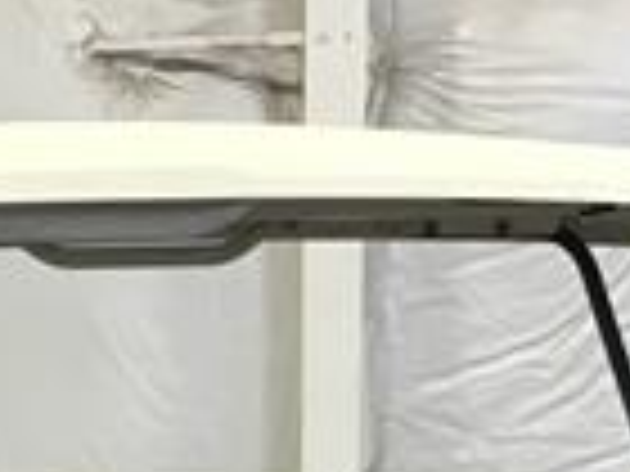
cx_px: 261
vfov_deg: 9.9
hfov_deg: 13.9
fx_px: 2584
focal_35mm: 142
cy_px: 823
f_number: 2.4
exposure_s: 1/30
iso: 50
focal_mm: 3.3
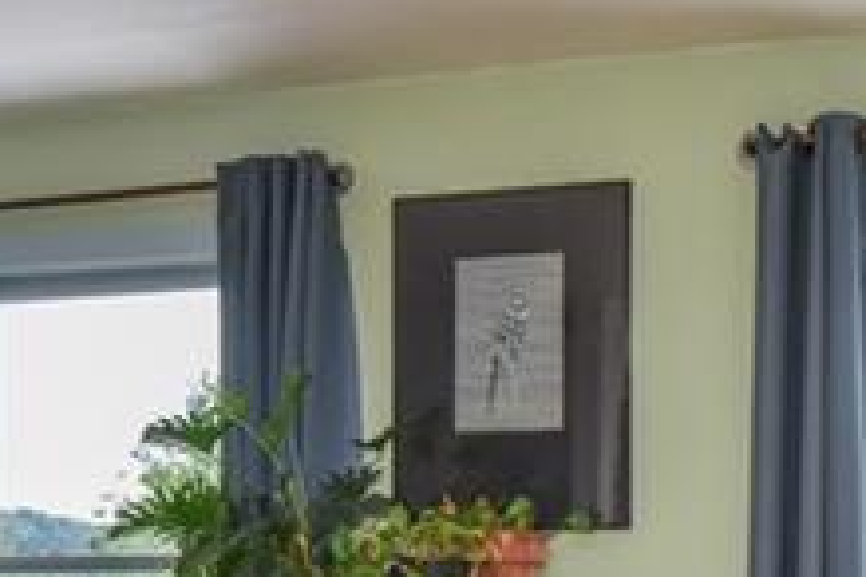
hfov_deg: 23.8
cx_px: 692
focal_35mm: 84
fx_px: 2021
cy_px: 650
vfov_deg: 15.8
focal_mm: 18
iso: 1250
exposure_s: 1/200
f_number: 18
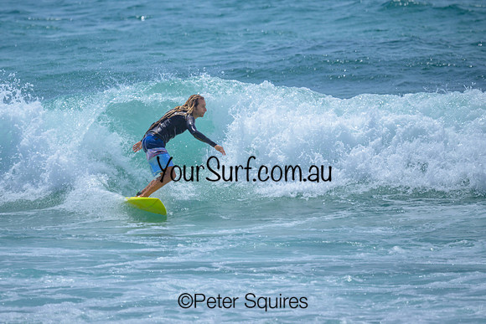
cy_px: 118
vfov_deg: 1.3
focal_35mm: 1100
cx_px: 204
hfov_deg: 1.9
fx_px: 14858
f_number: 6.3
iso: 200
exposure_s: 1/3200
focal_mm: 800
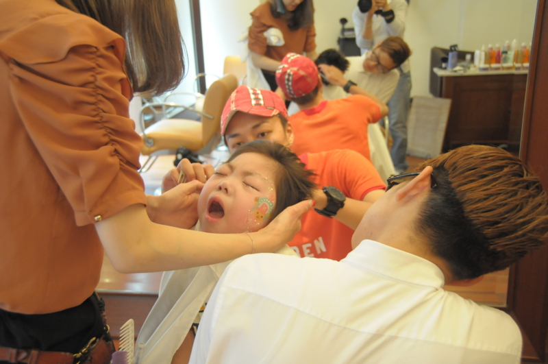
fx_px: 570
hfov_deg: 51.3
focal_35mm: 38
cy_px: 182
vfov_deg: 35.4
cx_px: 274
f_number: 4
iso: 1600
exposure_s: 1/60
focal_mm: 25
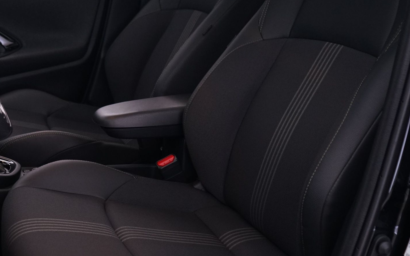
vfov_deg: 24.9
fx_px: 581
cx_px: 134
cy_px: 135
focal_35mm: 52
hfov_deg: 38.4
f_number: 4.5
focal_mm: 29
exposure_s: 1/5
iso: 1250
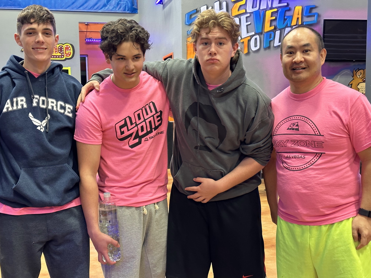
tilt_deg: -5.6
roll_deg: +0.6
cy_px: 139
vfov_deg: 30.3
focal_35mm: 48
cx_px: 186
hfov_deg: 39.7
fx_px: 514
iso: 250
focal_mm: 6.86
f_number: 1.78
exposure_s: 1/45
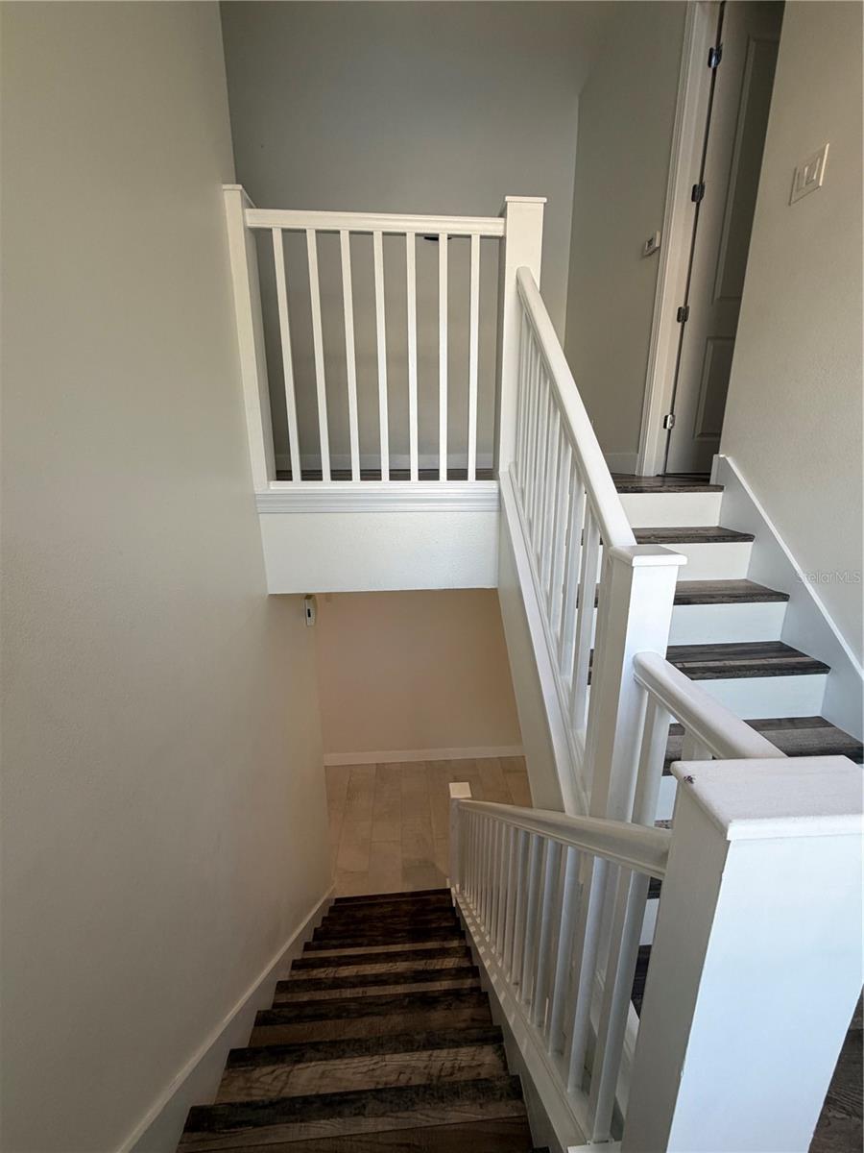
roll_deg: -0.1
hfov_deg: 85.7
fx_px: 466
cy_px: 576
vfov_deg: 102.1
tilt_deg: -15.7
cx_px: 432
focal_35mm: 14
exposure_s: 1/120
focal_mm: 2.22
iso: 160
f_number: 2.2
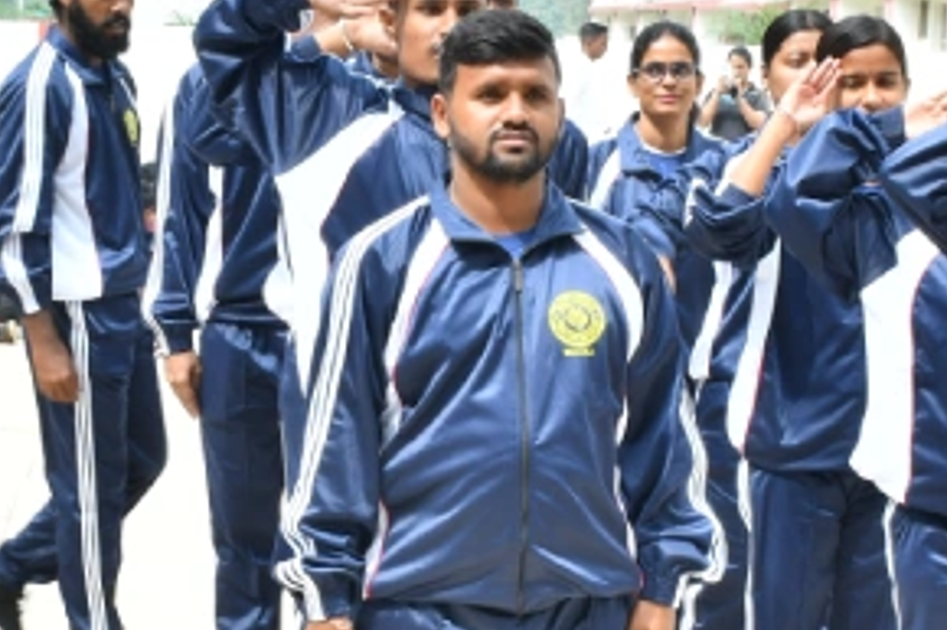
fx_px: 2787
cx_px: 451
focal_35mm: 106
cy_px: 460
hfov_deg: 19.3
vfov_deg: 12.9
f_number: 14
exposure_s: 1/125
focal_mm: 27
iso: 400
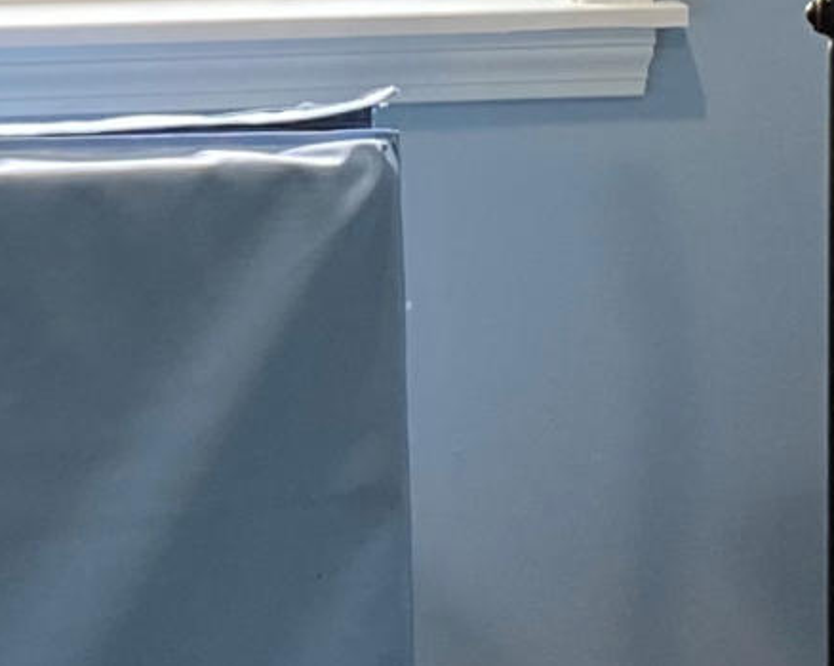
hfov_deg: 11.1
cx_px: 154
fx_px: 4293
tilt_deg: -7.1
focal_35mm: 174
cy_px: -166
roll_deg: -2.1
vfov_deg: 8.8
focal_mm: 4.25
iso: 100
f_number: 1.8
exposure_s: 1/60
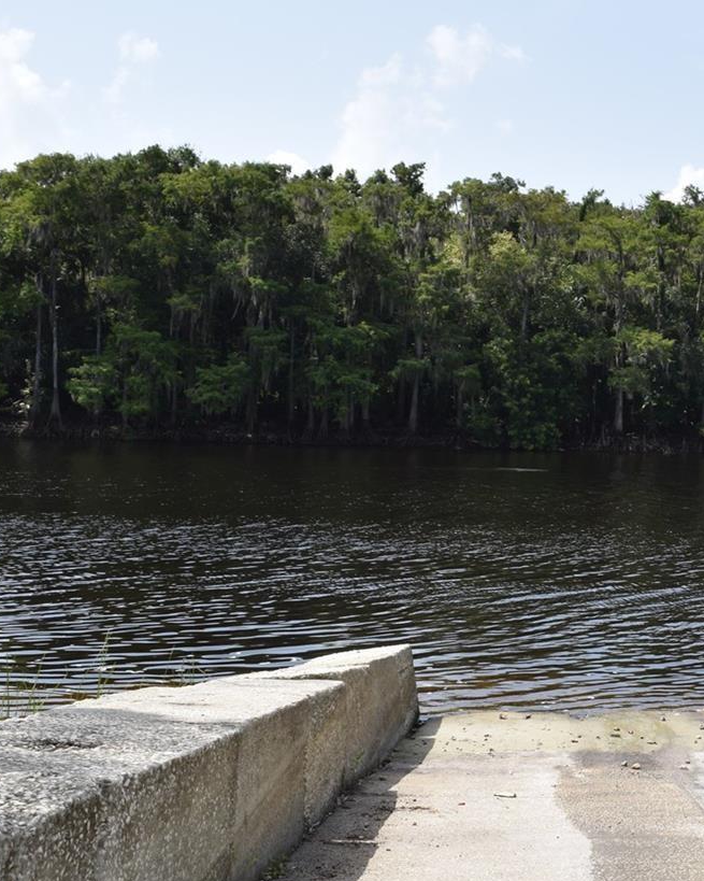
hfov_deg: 25.9
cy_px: 452
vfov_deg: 34.2
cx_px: 742
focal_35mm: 55
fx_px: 1433
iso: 100
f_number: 9
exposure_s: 1/200
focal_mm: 20
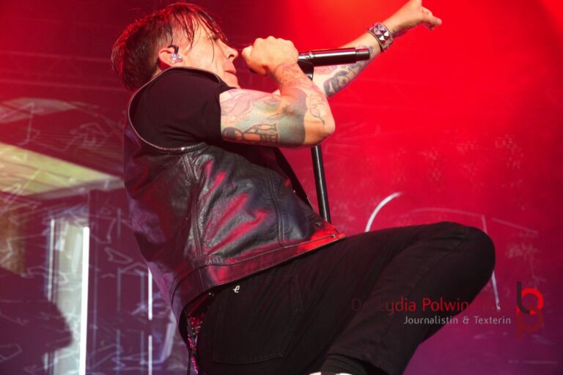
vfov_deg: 16.3
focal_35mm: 84
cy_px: 188
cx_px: 282
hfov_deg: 24.2
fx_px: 1314
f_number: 4.5
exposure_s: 1/160
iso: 2500
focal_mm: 56
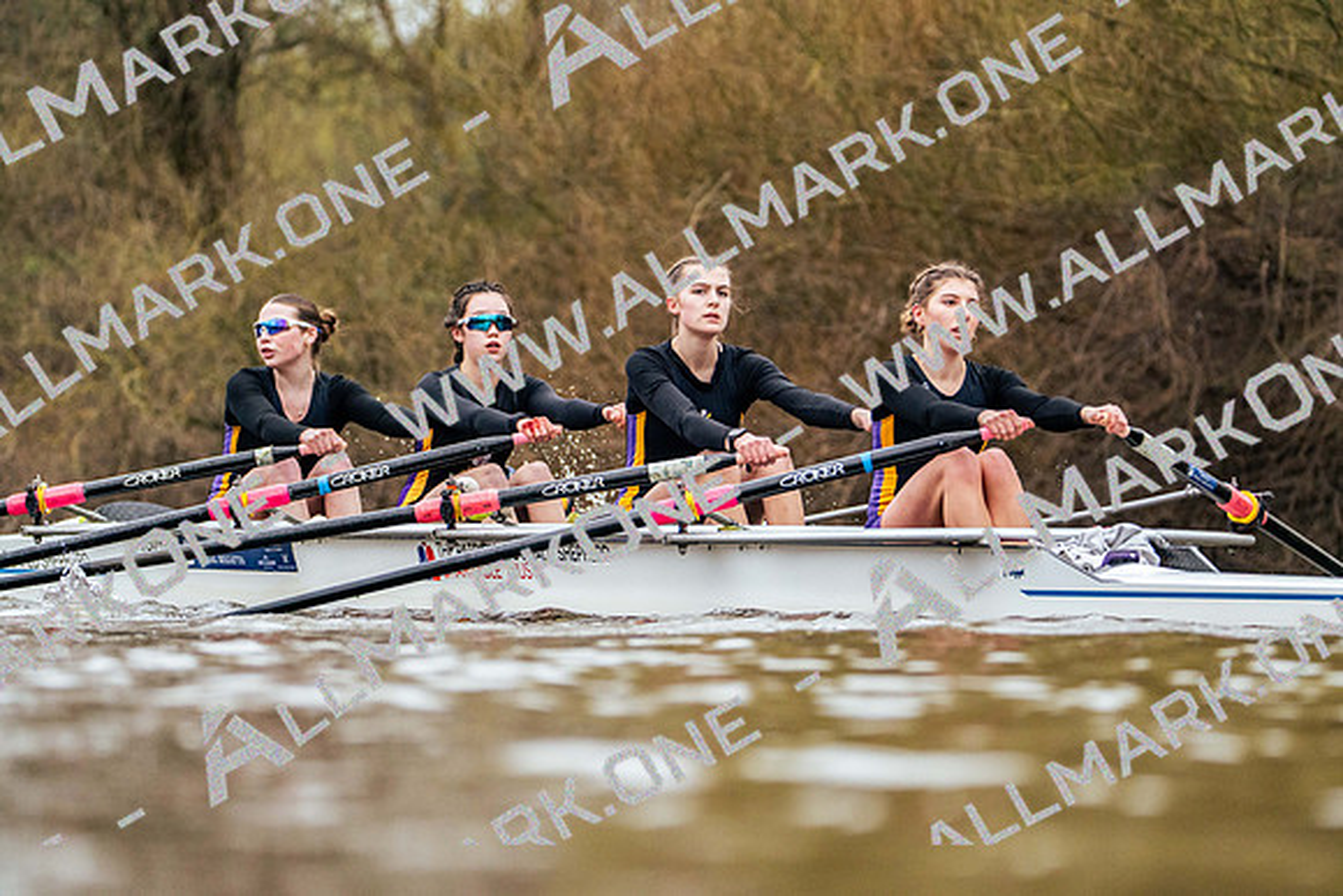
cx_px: 672
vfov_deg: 4.5
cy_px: 448
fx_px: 11418
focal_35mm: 306
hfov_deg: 6.7
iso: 4000
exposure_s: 1/2000
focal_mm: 306
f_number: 6.3
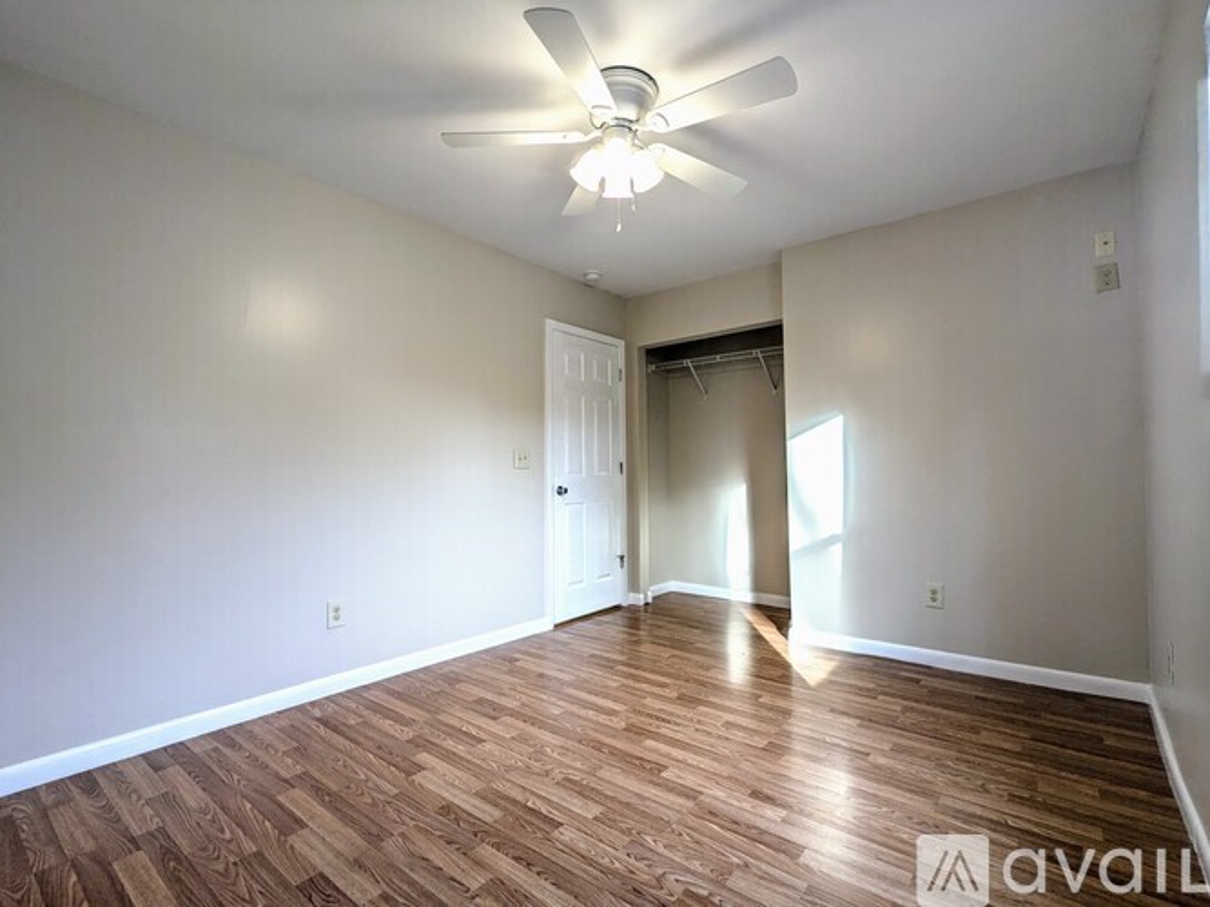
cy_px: 454
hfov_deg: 94.5
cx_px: 605
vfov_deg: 78.1
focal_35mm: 16
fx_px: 559
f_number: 2.2
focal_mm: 2.35
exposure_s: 1/120
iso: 70
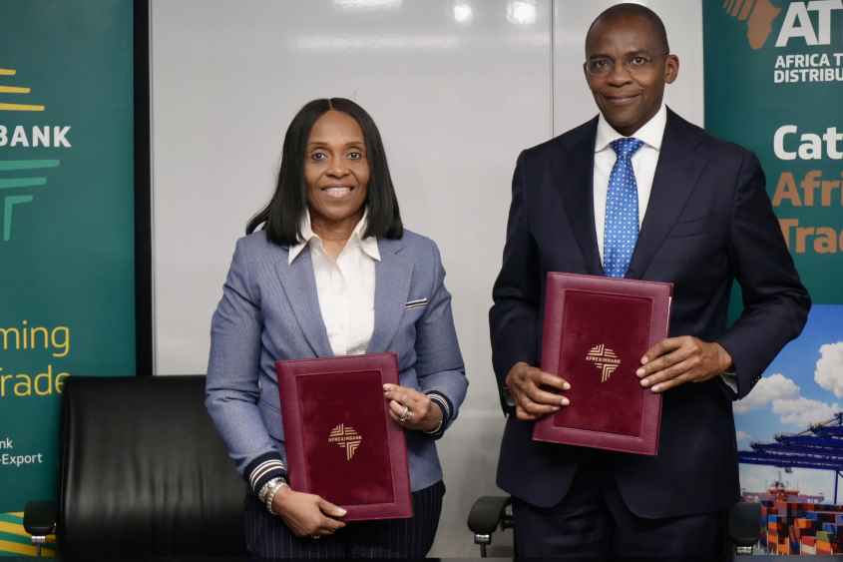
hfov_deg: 28.8
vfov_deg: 19.4
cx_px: 422
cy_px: 281
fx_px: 1639
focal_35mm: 70
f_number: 5.6
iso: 8000
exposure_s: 1/160
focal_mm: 70
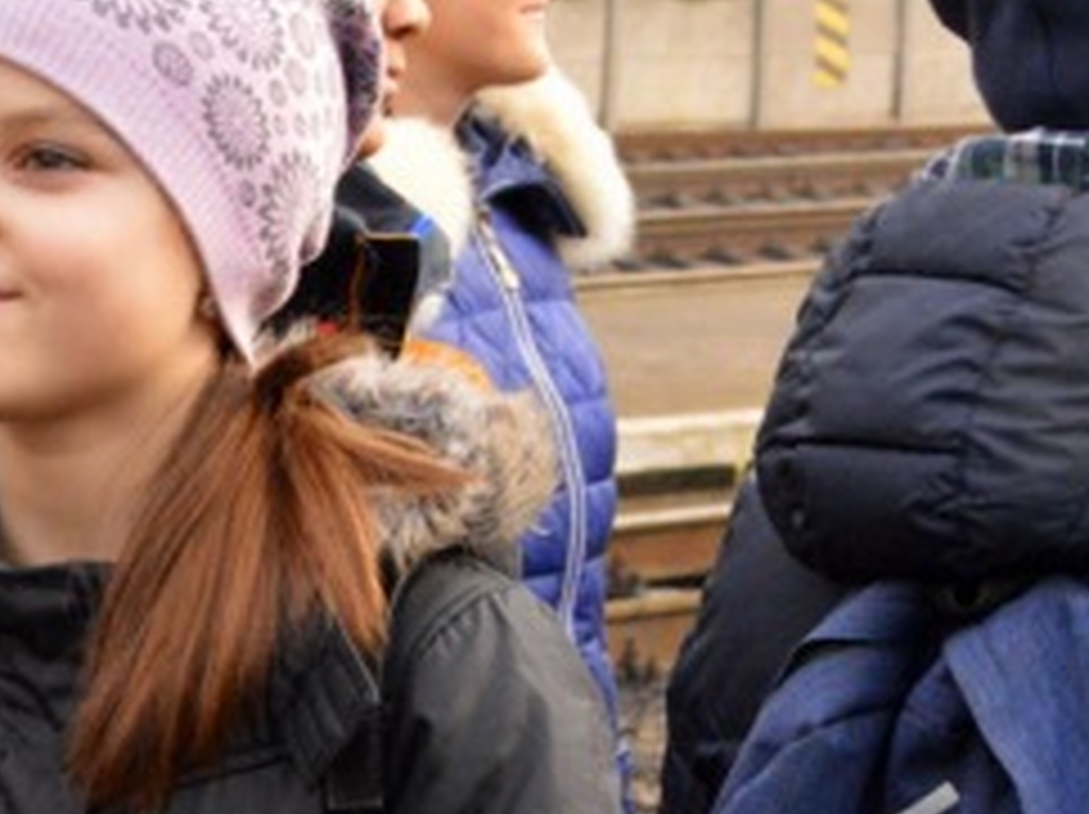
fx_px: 6514
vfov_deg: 7.1
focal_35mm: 207
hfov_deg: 9.4
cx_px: -248
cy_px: 711
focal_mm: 55
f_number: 10
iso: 3200
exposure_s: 1/400
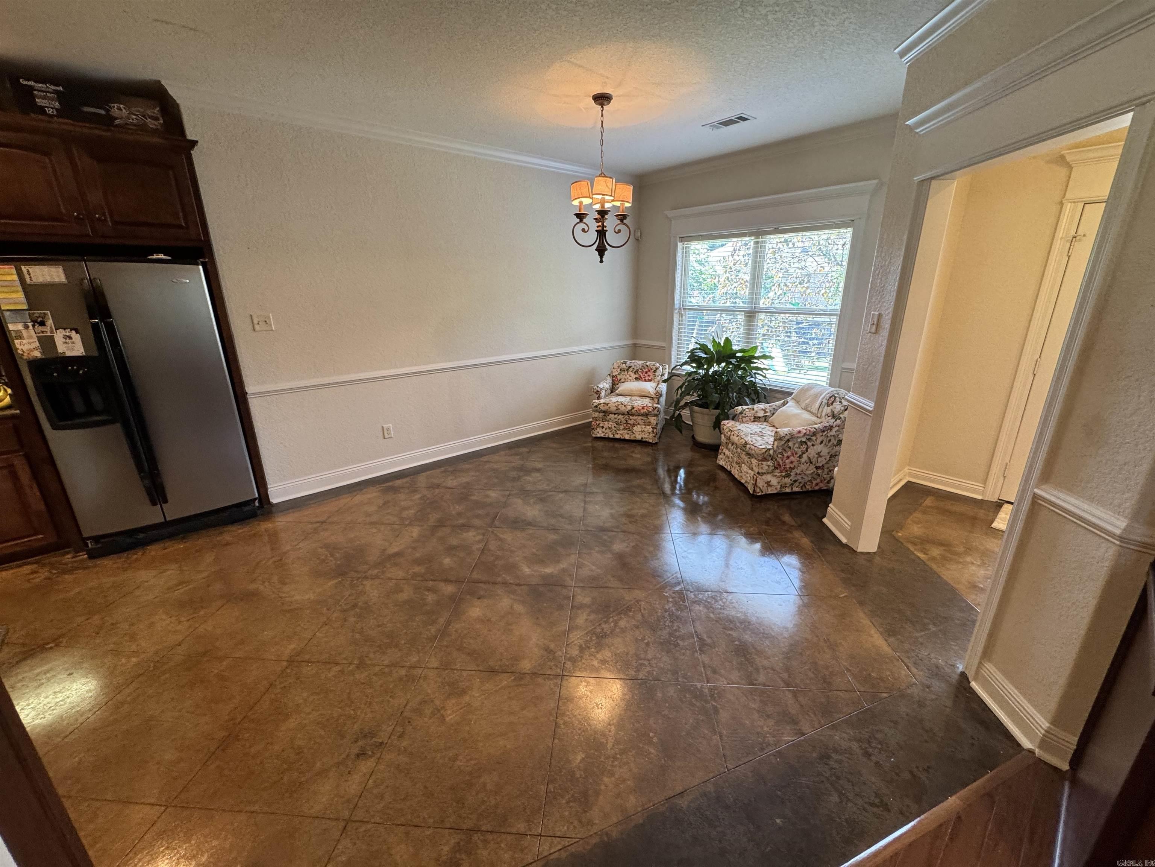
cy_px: 434
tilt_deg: -17.1
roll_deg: +0.1
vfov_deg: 85.7
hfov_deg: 102.1
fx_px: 467
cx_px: 578
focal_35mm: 14
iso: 250
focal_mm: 2.22
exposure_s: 1/60
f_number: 2.2
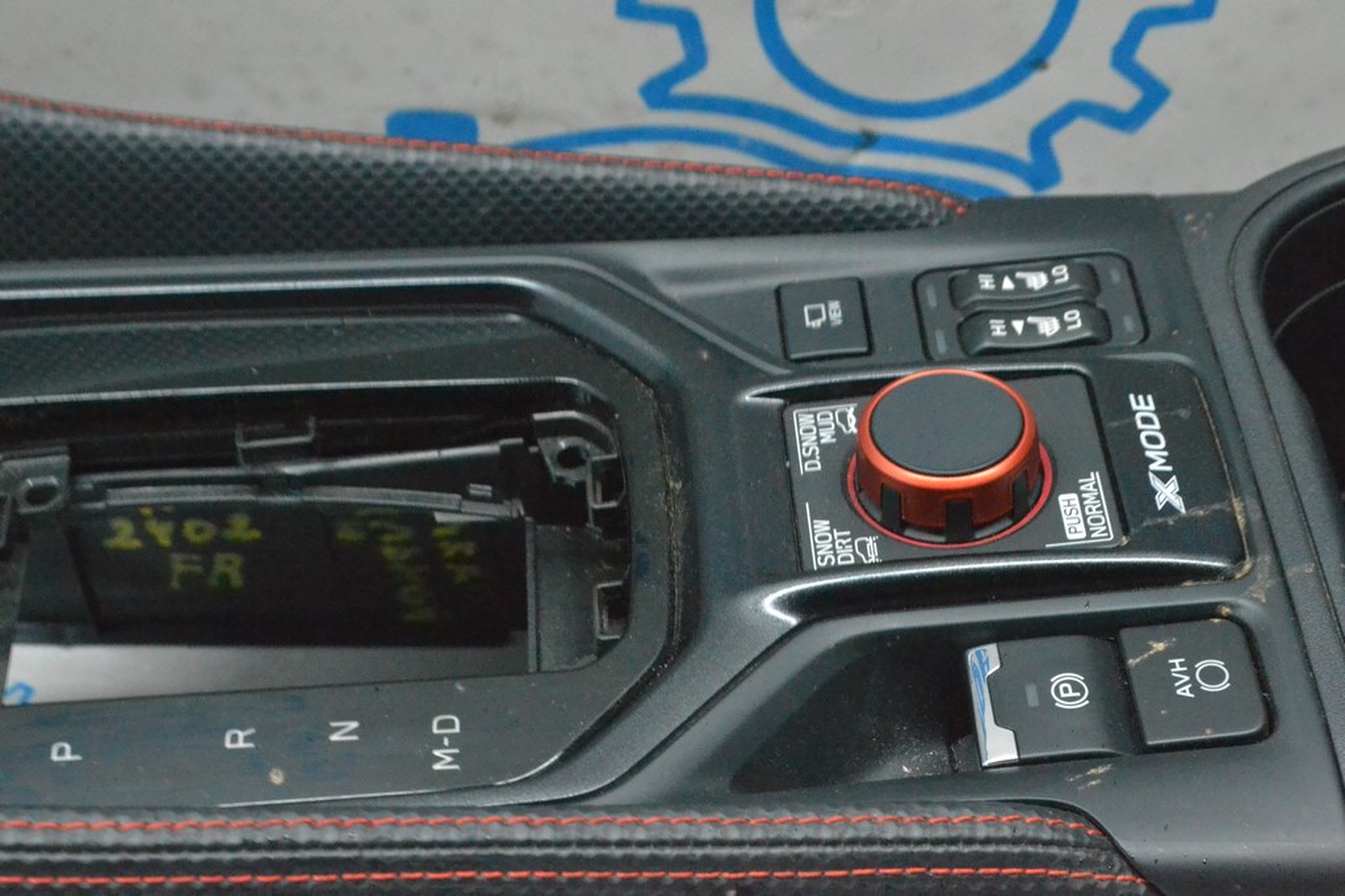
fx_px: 3083
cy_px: 448
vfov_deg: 16.6
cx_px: 672
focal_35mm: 82
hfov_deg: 24.6
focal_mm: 55
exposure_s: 1/160
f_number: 9
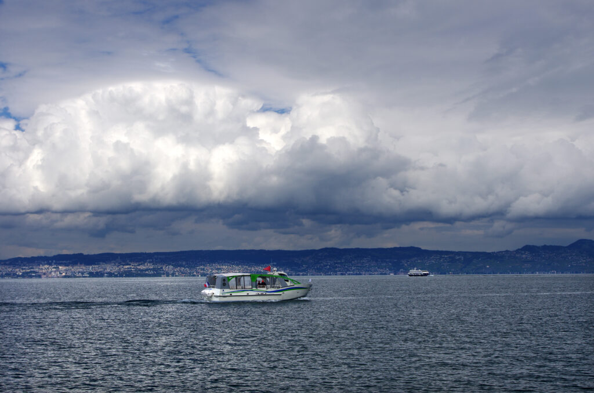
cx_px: 297
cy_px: 196
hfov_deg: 35.1
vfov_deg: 23.7
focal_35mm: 57
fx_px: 938
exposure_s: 1/125
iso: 100
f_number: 11
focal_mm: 37.5
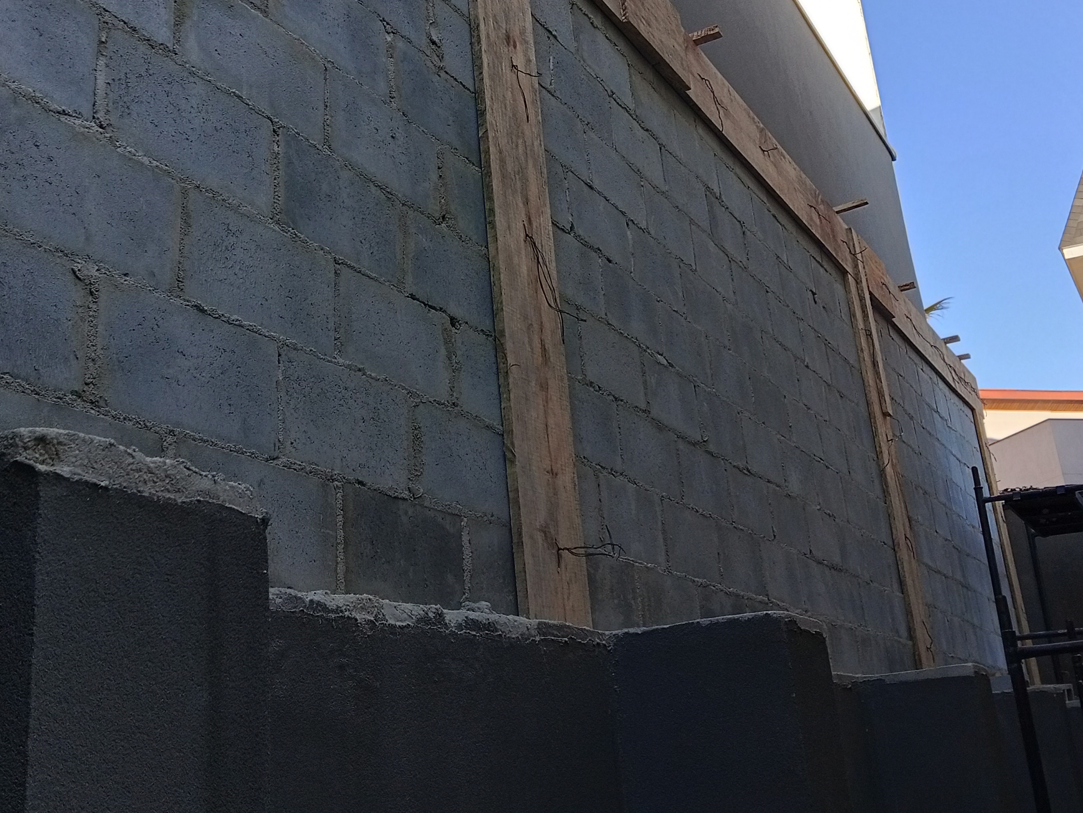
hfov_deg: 44.8
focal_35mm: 42
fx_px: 1314
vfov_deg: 33.9
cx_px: 538
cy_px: 250
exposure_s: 1/141
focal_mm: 3.98
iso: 50
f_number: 1.8
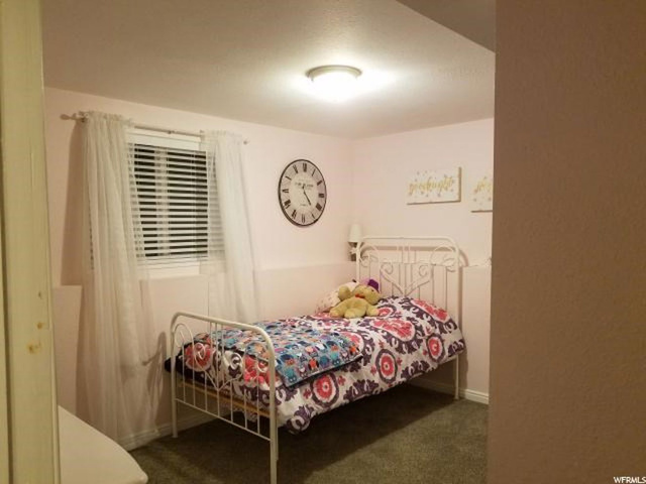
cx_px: 323
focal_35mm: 26
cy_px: 242
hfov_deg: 67.3
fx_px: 485
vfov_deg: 53.1
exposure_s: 1/17
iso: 200
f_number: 1.7
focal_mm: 4.2
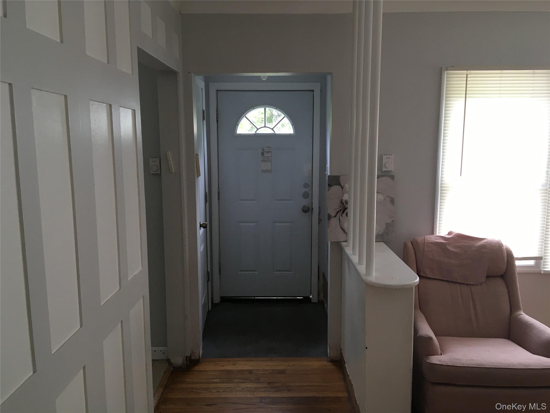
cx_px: 275
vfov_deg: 48.2
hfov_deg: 61.7
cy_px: 206
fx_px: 461
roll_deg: +1.1
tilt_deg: -8.8
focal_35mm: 29
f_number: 2.2
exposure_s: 1/30
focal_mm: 4.15
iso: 50
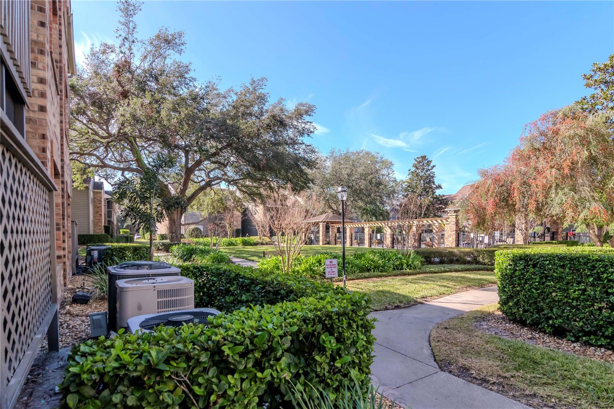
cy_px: 204
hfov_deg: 95.0
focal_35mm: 16
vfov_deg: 72.0
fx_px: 281
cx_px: 307
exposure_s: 1/640
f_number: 7.1
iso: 640
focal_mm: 11
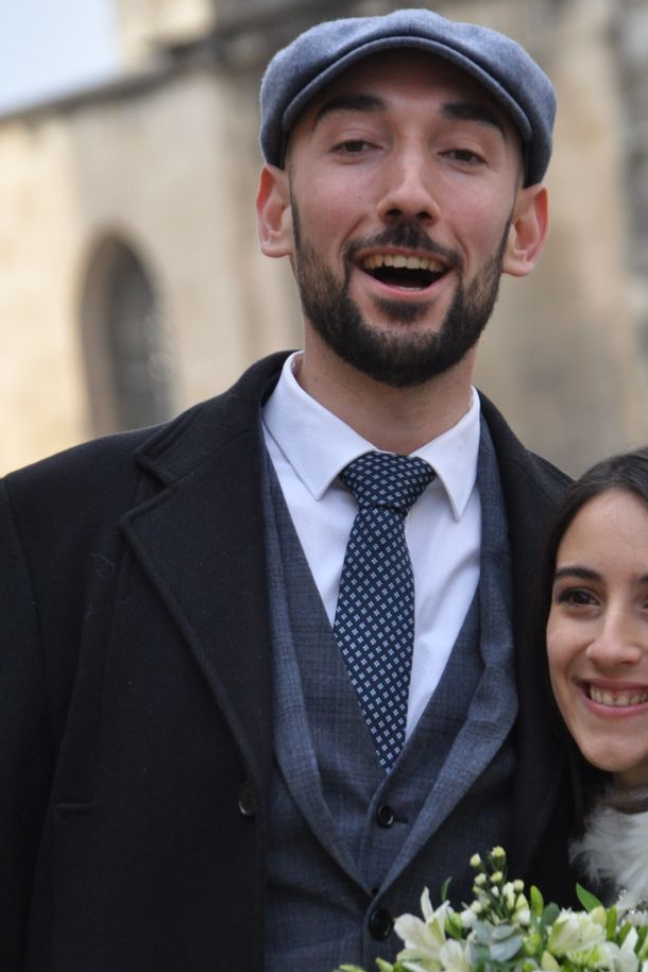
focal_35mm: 346
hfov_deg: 4.0
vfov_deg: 6.0
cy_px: 575
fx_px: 9333
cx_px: 450
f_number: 6
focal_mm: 165
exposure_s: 1/500
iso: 1100
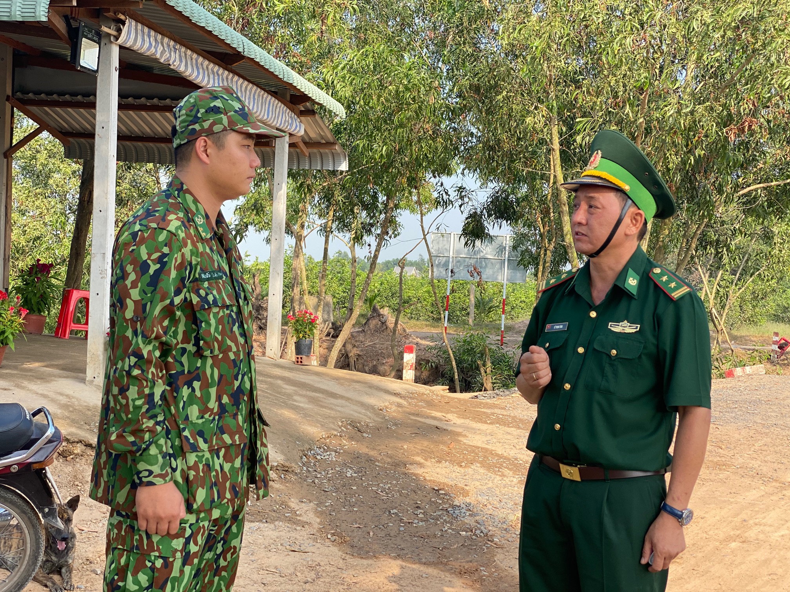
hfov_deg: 36.8
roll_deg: -2.7
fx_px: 1187
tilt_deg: -1.5
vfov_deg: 28.0
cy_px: 296
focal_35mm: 52
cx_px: 395
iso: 20
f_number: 2
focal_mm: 6
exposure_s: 1/403
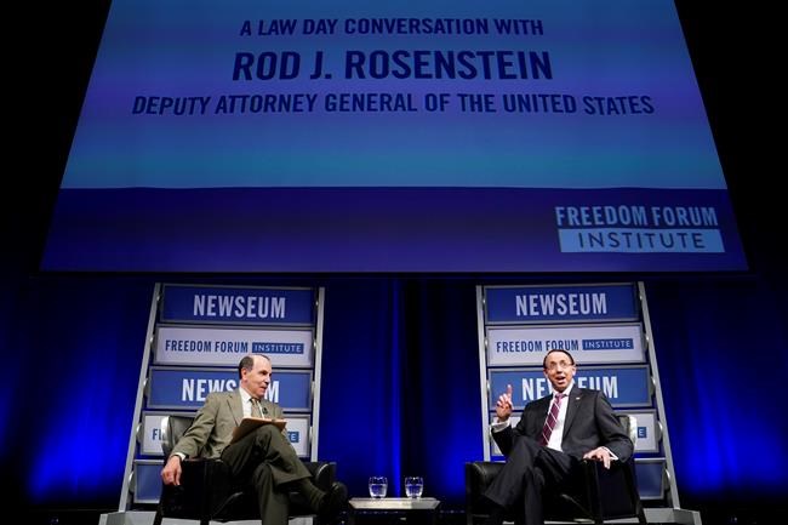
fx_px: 525
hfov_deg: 73.8
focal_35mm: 24
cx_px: 394
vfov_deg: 53.1
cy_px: 262
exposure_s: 1/640
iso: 4000
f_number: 3.2
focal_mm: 24
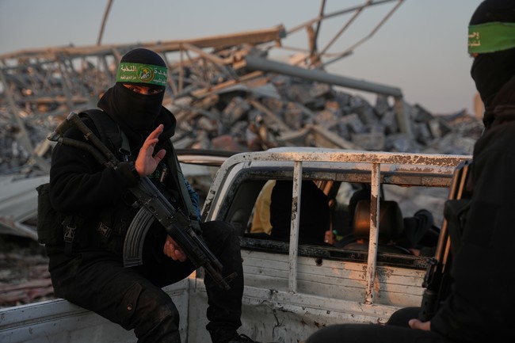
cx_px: 258
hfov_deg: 35.7
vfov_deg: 24.2
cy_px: 172
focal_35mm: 56
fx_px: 799
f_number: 3.5
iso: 200
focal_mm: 55.9
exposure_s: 1/640
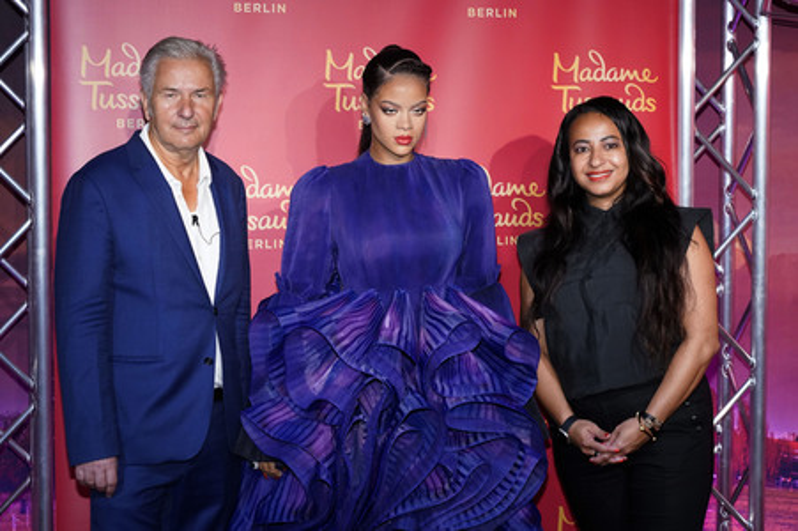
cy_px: 266
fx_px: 1307
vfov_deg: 23.0
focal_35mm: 59
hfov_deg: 34.0
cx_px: 399
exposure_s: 1/60
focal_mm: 59
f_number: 4.5
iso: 1600
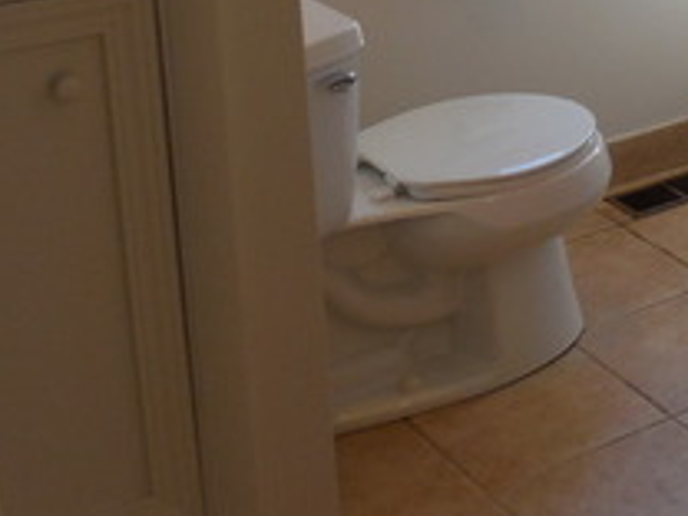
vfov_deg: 17.3
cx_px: 890
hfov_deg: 22.0
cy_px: -149
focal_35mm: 80
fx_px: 1590
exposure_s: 1/50
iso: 125
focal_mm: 4.6
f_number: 3.5
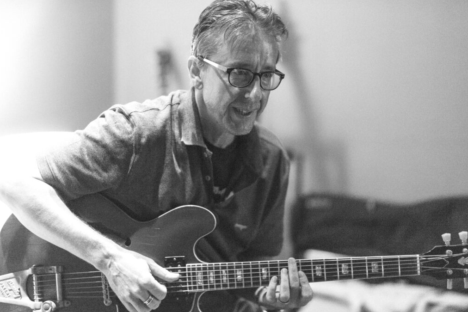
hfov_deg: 23.6
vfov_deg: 15.9
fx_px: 1118
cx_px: 234
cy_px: 155
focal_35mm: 86
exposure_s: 1/250
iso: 2000
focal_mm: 85
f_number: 1.4
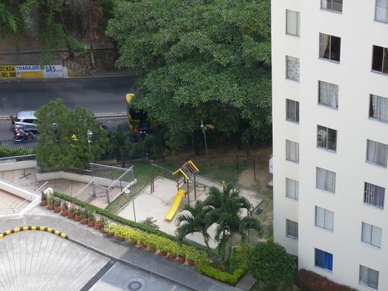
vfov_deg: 18.6
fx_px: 885
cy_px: 117
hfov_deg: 24.7
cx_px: 194
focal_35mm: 79
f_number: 4.4
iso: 80
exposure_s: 1/200
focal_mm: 11.1
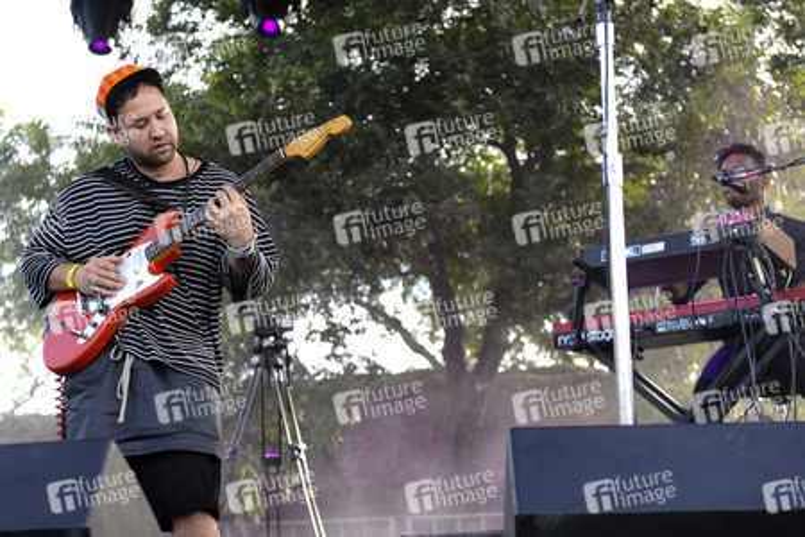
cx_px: 402
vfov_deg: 20.9
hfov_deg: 31.0
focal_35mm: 65
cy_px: 268
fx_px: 1453
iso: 1000
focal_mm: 65
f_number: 4
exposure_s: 1/640
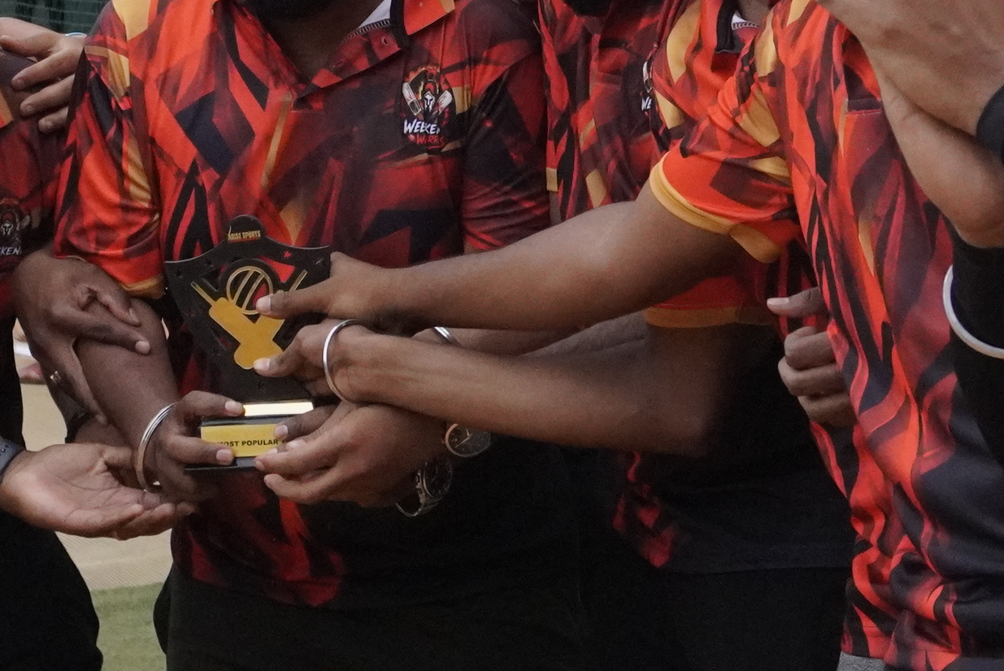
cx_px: 377
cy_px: -312
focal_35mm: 129
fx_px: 3592
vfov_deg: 10.3
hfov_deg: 15.9
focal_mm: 25
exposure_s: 1/1000
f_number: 5.6
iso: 3200
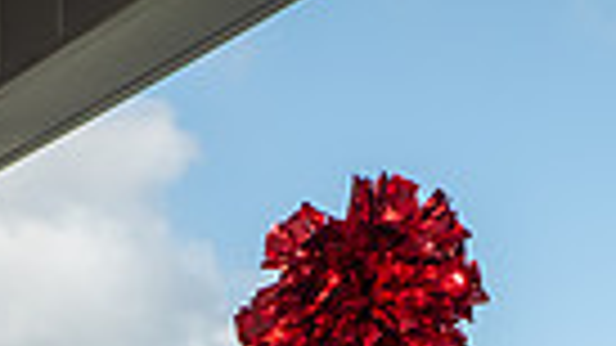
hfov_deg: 11.4
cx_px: 432
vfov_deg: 6.0
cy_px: 998
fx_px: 3086
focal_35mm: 189
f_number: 7.1
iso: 100
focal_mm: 55
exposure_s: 1/320
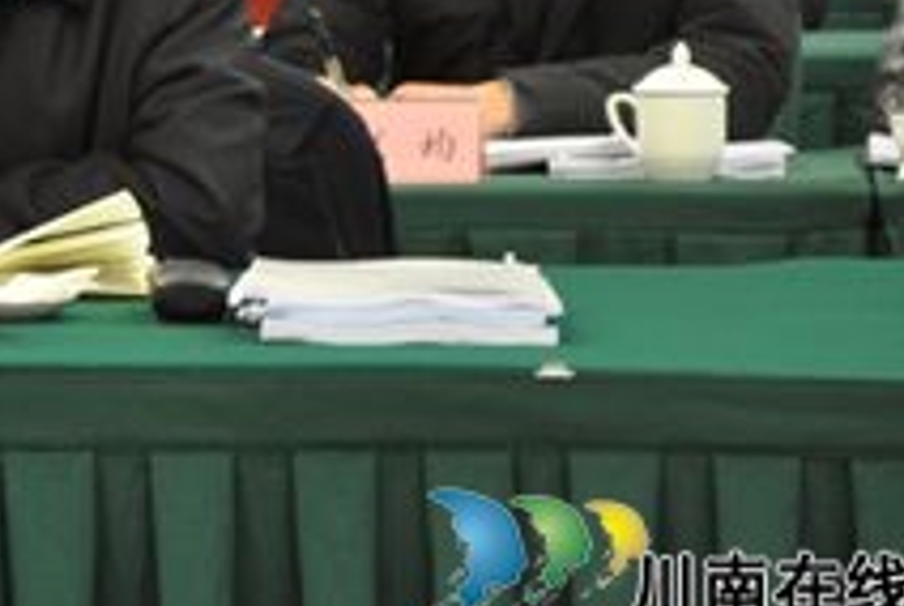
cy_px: -30
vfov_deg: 3.7
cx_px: -98
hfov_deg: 5.5
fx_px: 9308
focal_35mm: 370
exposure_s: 1/3
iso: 500
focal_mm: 105
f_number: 5.6
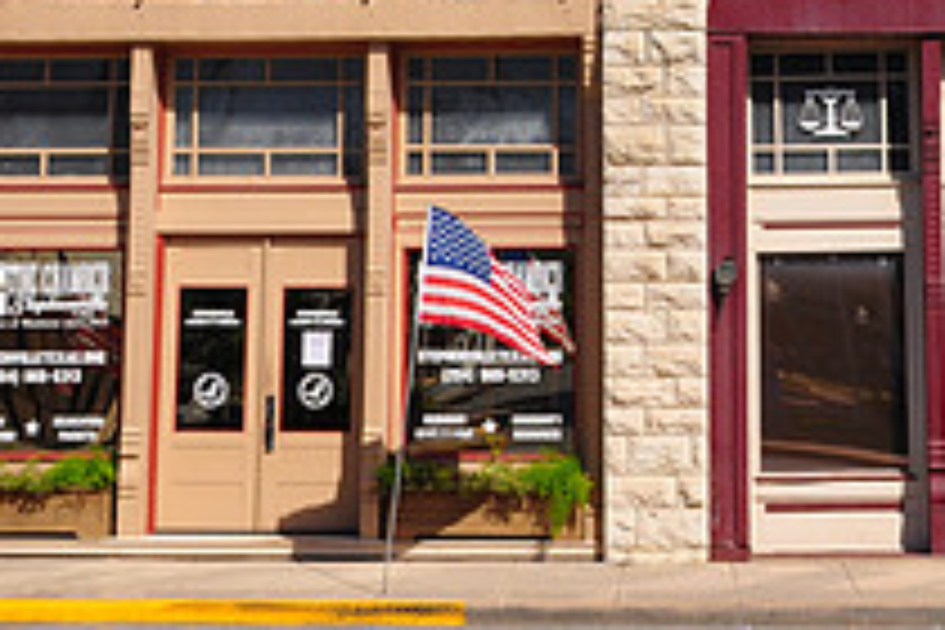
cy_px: -160
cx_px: 675
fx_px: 2389
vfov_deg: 14.5
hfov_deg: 22.2
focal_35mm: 91
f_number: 18
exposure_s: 1/160
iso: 200
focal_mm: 22
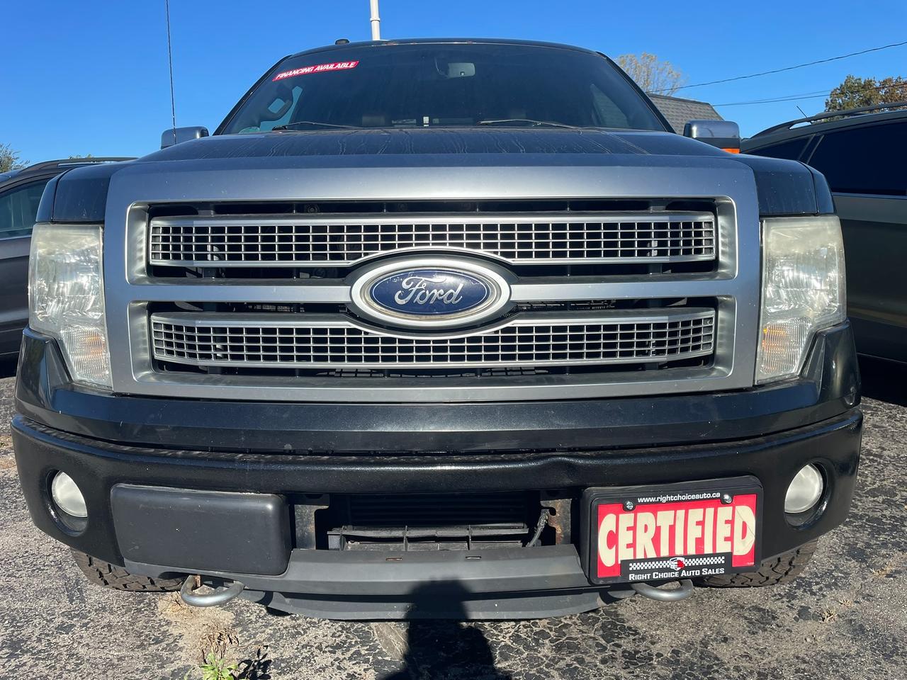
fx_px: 681
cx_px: 454
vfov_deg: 53.1
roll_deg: +3.2
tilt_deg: -7.2
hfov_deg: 67.3
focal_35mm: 26
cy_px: 340
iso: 32
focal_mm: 4.2
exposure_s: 1/3300
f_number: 1.6
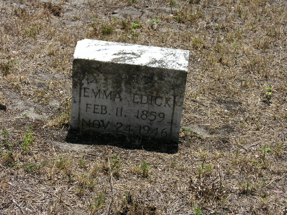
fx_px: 713
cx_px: 144
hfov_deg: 22.8
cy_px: 108
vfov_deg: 17.2
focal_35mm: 86
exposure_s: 1/478
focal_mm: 21.8
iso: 50
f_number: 4.4
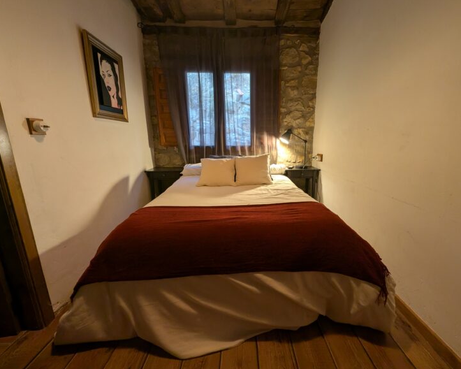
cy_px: 190
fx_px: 191
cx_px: 250
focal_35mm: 14
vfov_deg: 88.0
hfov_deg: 100.5
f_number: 2.2
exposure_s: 1/33.3
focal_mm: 1.95
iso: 200
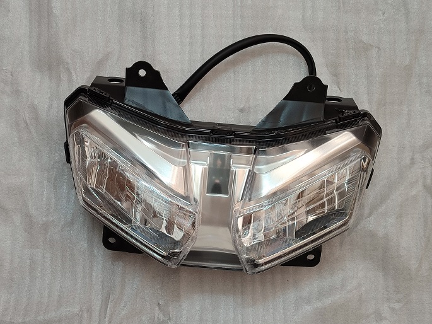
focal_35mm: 25
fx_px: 312
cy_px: 162
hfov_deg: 69.4
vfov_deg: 54.9
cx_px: 216
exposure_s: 1/50
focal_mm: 5.95
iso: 236
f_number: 1.89
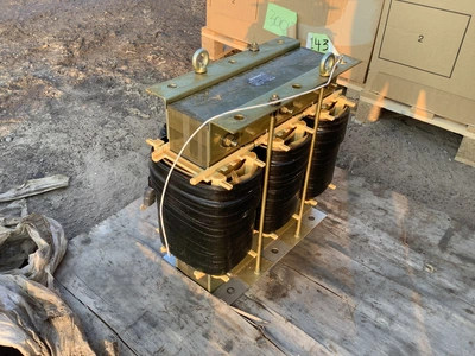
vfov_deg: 45.4
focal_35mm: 31
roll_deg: -1.1
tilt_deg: -38.1
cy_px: 178
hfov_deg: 58.4
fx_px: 425
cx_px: 238
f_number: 2.4
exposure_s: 1/100
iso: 25
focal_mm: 3.3
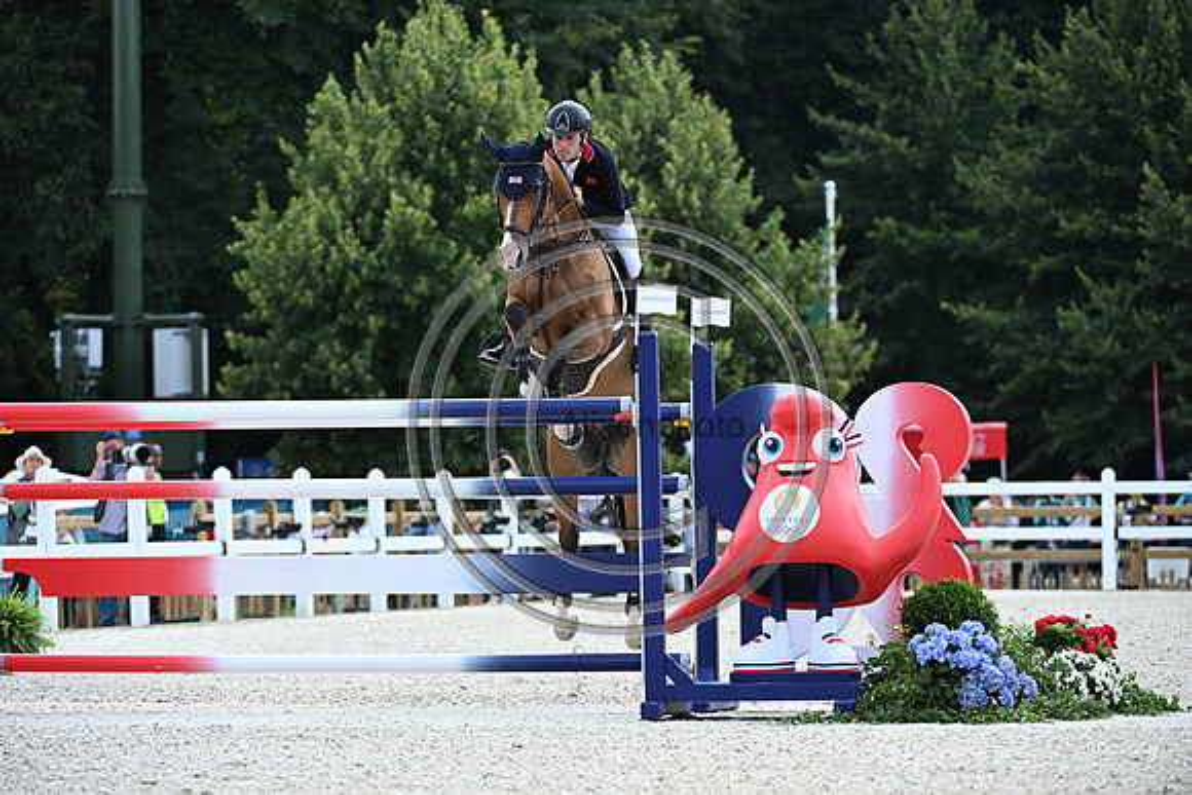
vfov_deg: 6.9
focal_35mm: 200
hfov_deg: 10.3
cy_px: 398
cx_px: 596
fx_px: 6623
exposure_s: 1/1250
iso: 560
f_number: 5
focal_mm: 200
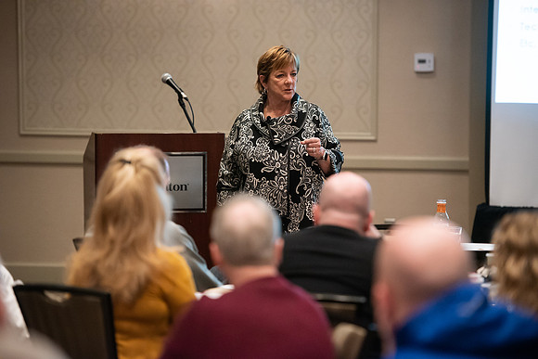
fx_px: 2392
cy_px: 180
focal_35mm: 160
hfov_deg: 12.8
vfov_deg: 8.6
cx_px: 269
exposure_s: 1/200
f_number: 2.8
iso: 5000
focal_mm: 160
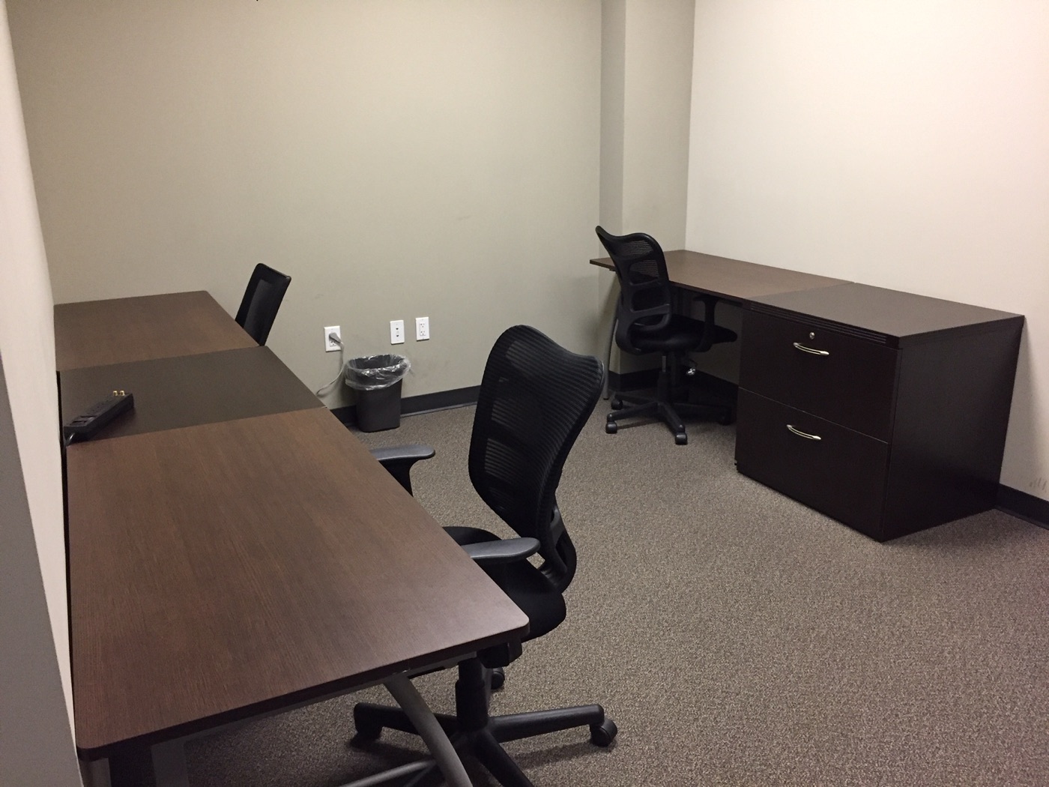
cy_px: 394
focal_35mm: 29
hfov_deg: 61.7
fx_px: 879
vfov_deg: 48.2
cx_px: 524
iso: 200
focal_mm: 4.15
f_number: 2.2
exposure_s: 1/30
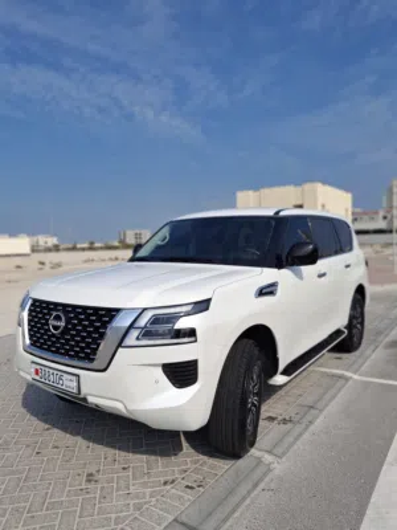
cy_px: 265
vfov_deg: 69.4
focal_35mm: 25
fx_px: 382
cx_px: 198
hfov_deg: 54.9
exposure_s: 1/3597
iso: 32
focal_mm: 4.69
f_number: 1.8
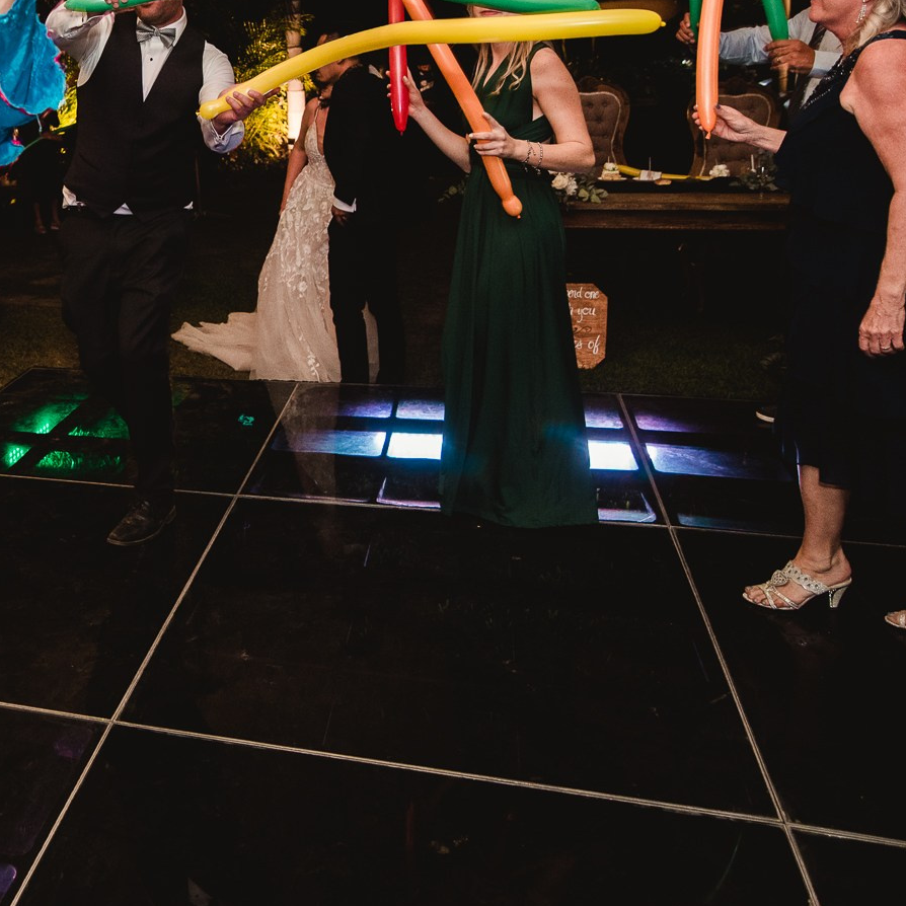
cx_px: 104
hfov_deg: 41.6
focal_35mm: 37
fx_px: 1096
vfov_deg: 43.6
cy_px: 233
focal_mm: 19
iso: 1250
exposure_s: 1/125
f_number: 3.2
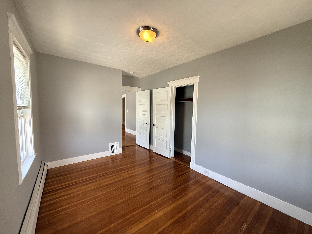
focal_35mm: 14
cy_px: 117
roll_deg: -1.3
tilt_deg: -3.5
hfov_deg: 102.1
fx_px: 126
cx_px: 156
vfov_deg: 85.7
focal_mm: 2.22
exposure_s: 1/120
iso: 200
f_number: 2.2
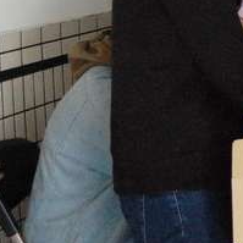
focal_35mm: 143
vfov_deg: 12.1
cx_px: 375
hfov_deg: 11.6
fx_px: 1136
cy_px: -5
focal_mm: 32
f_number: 4.5
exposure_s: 1/125
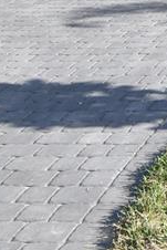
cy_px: -125
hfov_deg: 11.6
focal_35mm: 95
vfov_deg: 18.9
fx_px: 660
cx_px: 414
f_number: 8
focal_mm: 14
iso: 200
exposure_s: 1/250
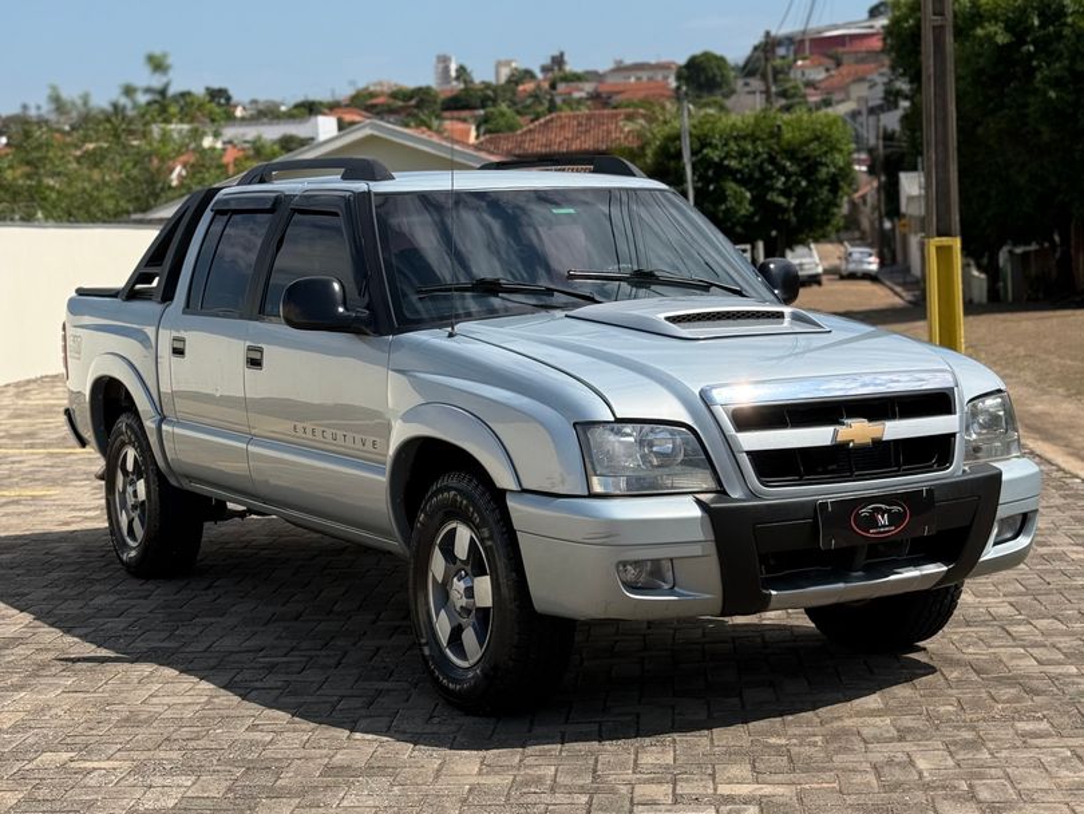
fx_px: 1504
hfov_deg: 39.6
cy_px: 407
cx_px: 542
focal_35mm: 48
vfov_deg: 30.3
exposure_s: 1/6024
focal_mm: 6.76
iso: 64
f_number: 1.78
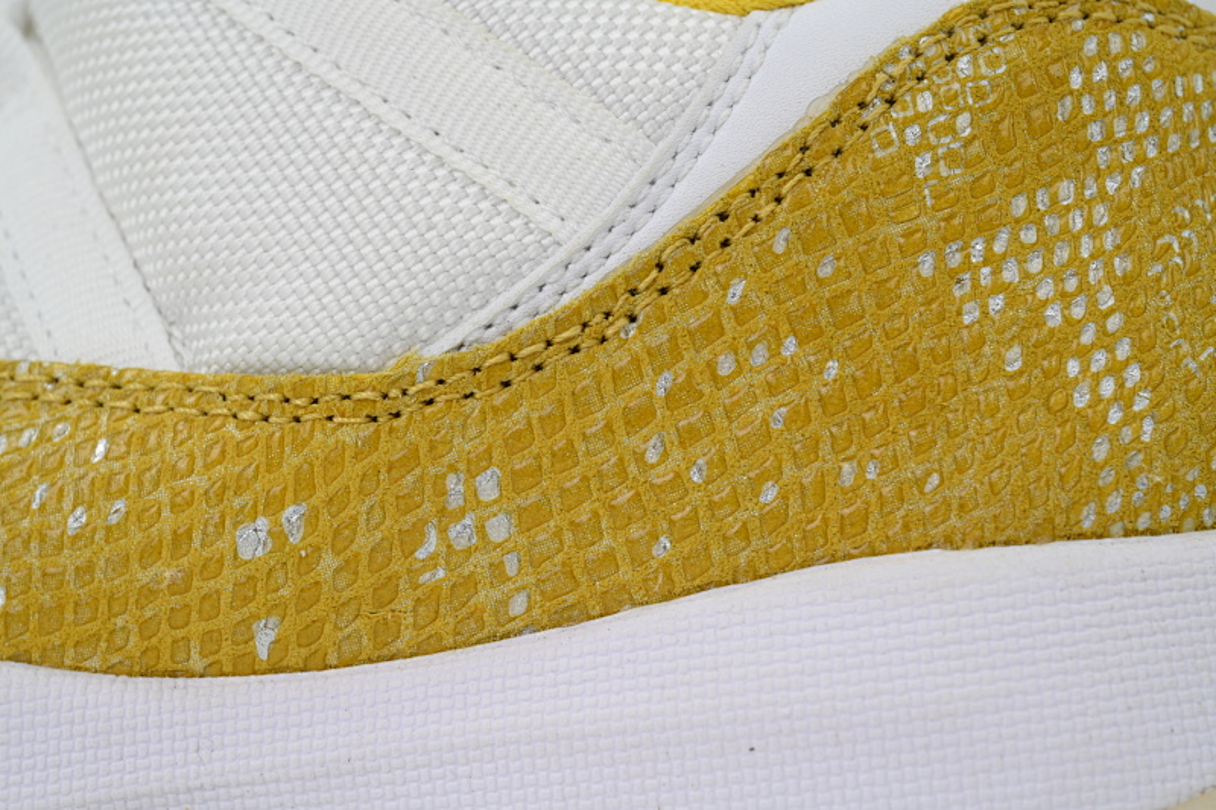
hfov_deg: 21.7
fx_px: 3174
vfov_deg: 14.5
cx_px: 608
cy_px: 405
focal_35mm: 94
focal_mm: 94
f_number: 13
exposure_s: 1/100
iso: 400
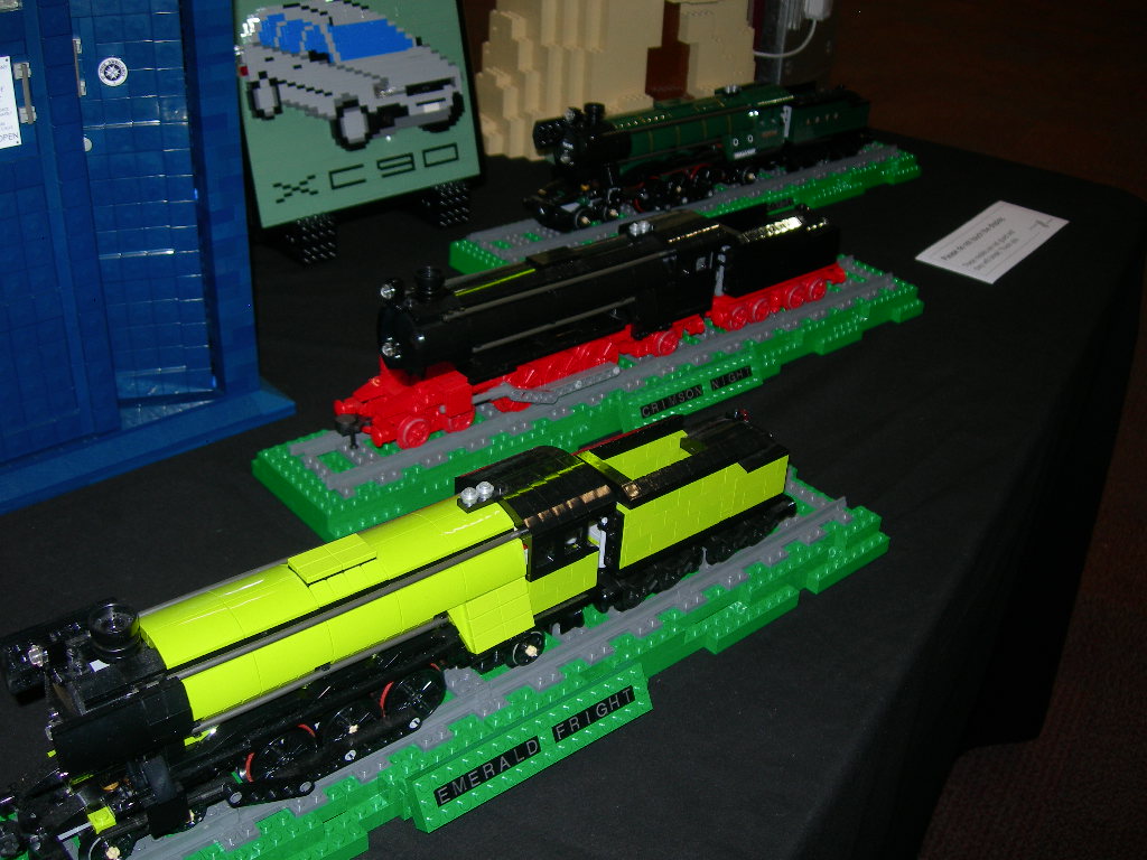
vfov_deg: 37.7
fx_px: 1259
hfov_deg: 49.0
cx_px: 574
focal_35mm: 38
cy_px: 430
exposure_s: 1/60.1
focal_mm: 7.8
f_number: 2.8
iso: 50
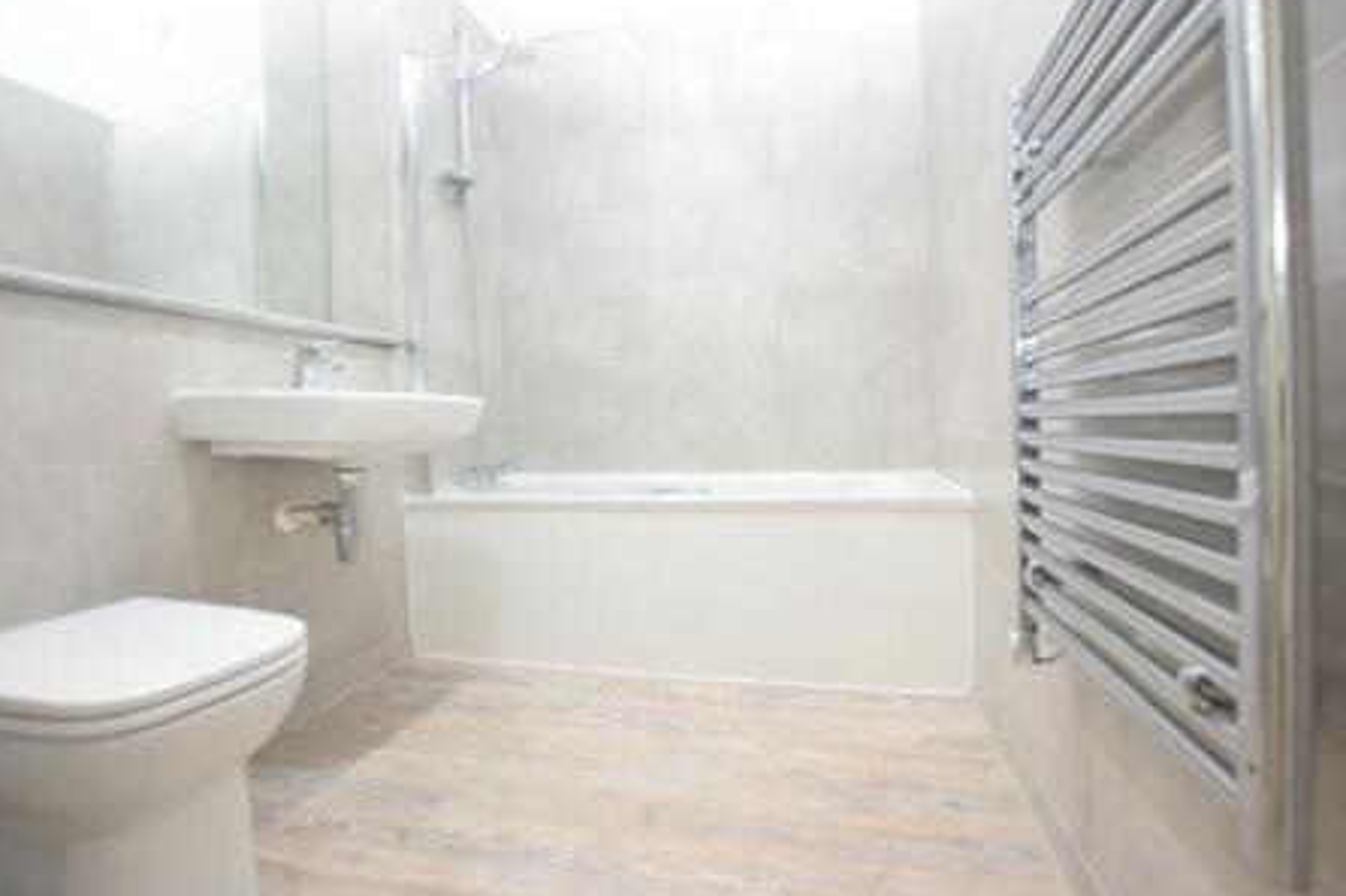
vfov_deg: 73.7
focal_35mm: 16
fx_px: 598
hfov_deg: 96.7
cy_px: 436
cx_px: 688
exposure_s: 1/60
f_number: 3.5
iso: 800
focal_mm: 10
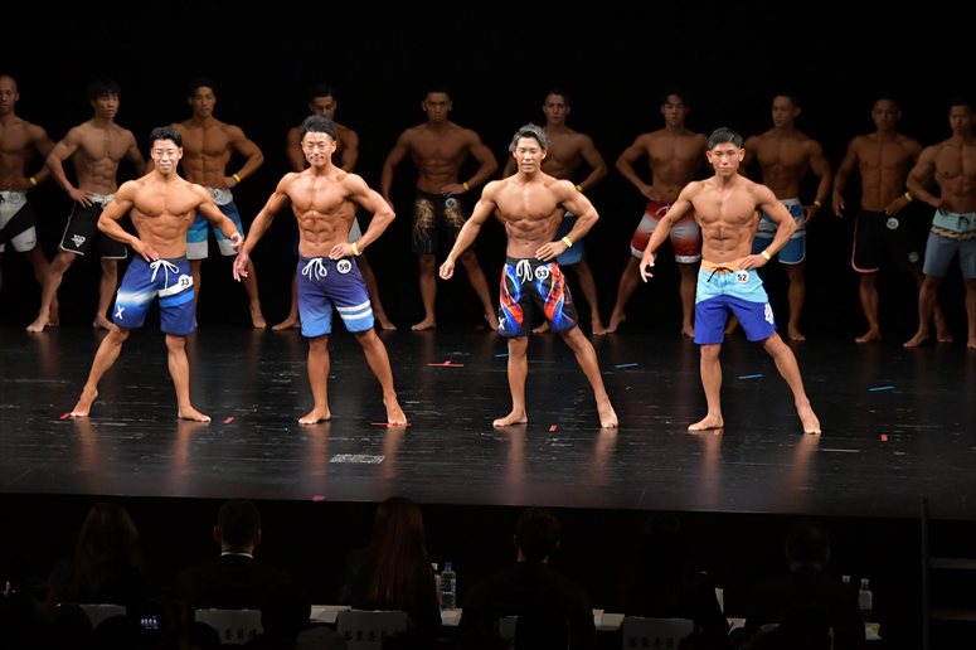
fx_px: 4065
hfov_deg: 13.7
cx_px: 488
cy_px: 325
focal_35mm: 150
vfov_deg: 9.1
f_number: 5.6
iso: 3200
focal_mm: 100
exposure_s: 1/400
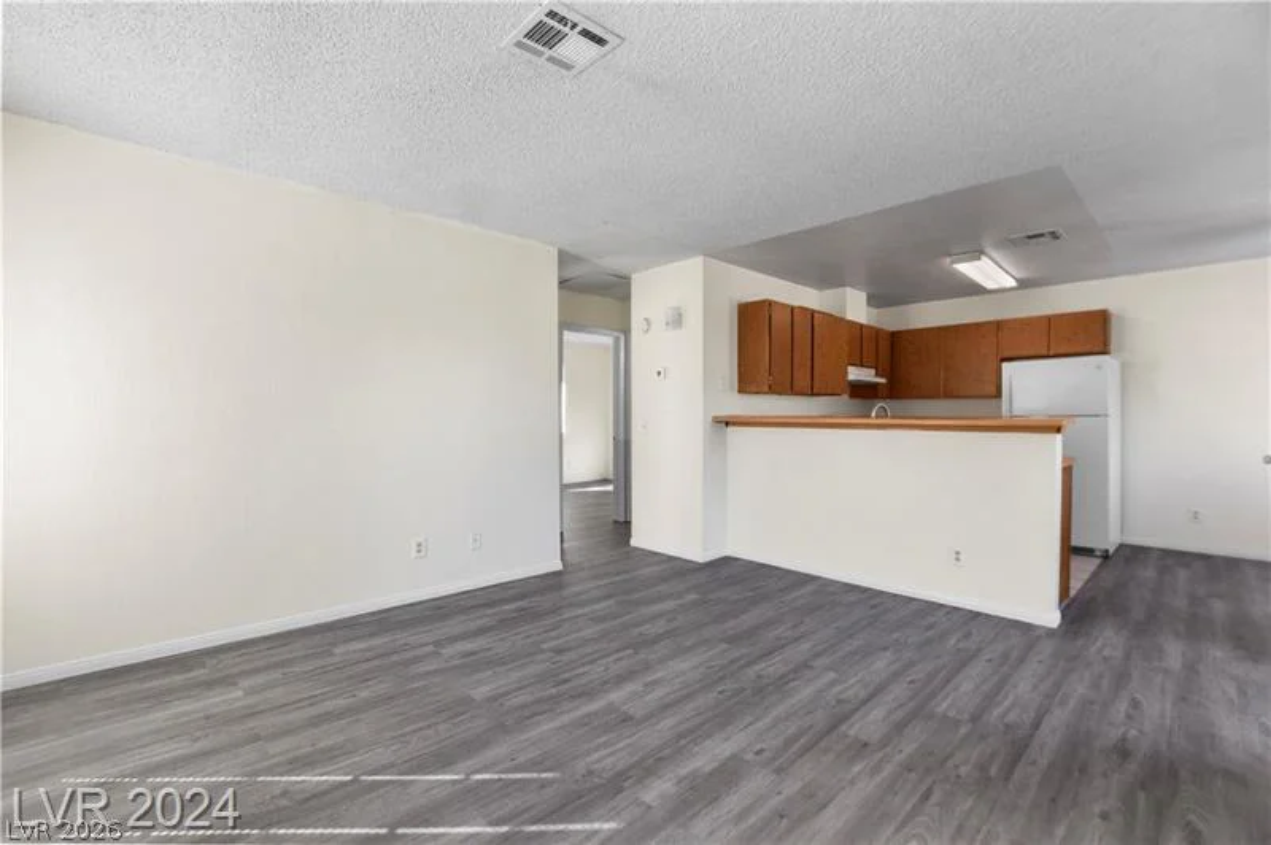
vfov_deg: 77.2
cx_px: 636
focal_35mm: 15
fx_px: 529
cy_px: 422
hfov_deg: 100.4
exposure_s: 1/6
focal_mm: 10
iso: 400
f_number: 8
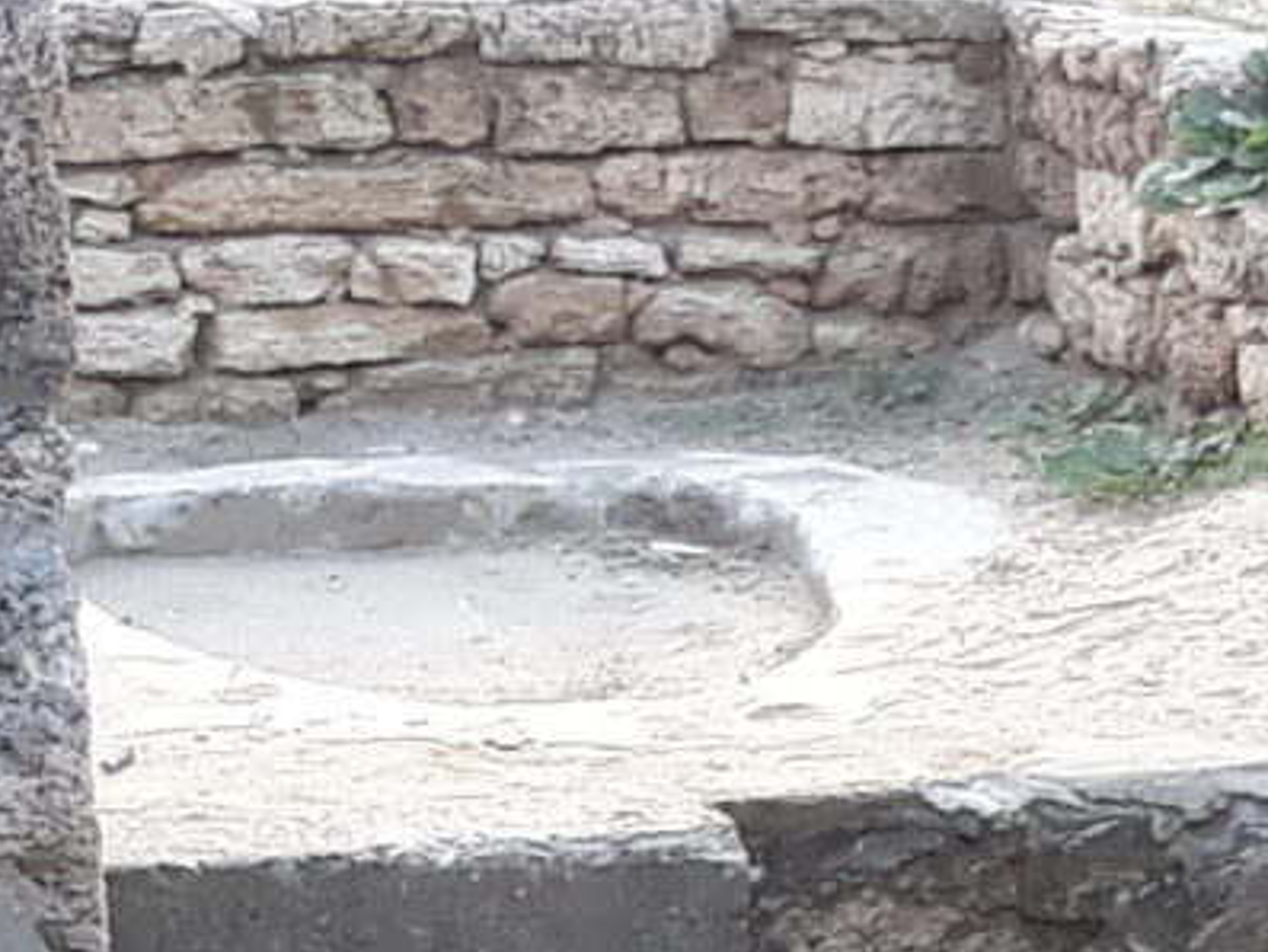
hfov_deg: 11.3
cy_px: 1802
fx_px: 6376
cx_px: 1195
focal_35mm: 174
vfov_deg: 8.2
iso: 40
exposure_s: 1/100
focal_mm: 3.71
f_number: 1.7
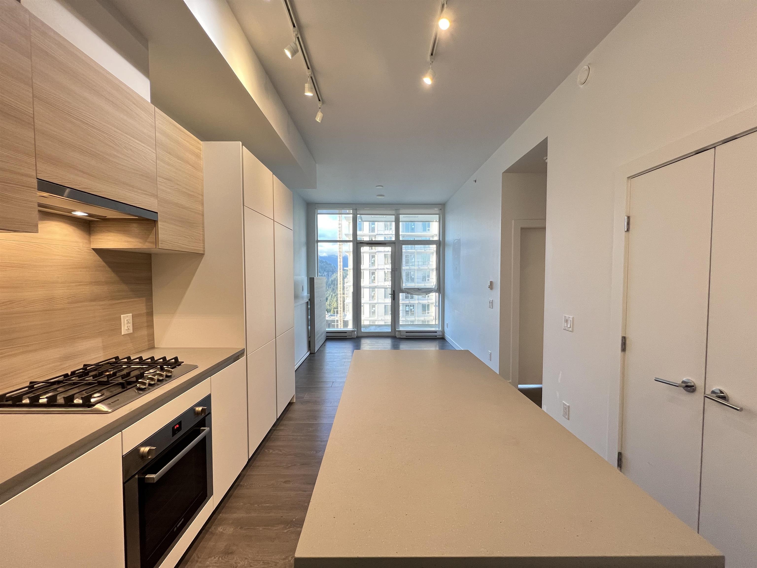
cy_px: 284
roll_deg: +0.2
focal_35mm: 13
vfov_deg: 89.9
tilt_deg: -2.0
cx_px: 378
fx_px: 284
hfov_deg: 106.2
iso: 200
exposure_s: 1/60
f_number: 1.8
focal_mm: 1.57
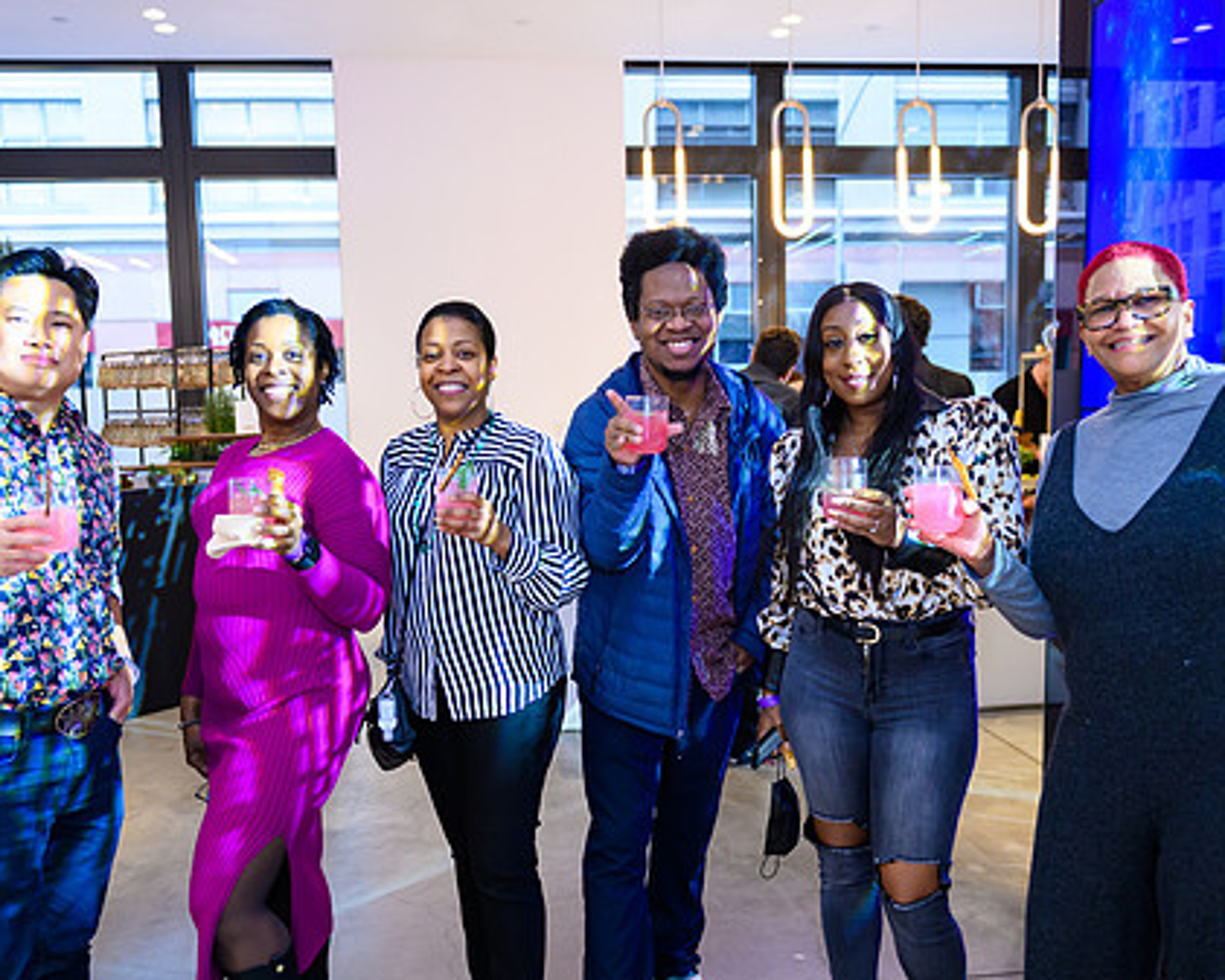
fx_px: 1124
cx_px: 596
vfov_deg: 47.1
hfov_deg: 57.2
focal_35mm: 31
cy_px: 512
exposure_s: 1/125
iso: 1600
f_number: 3.2
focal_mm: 24
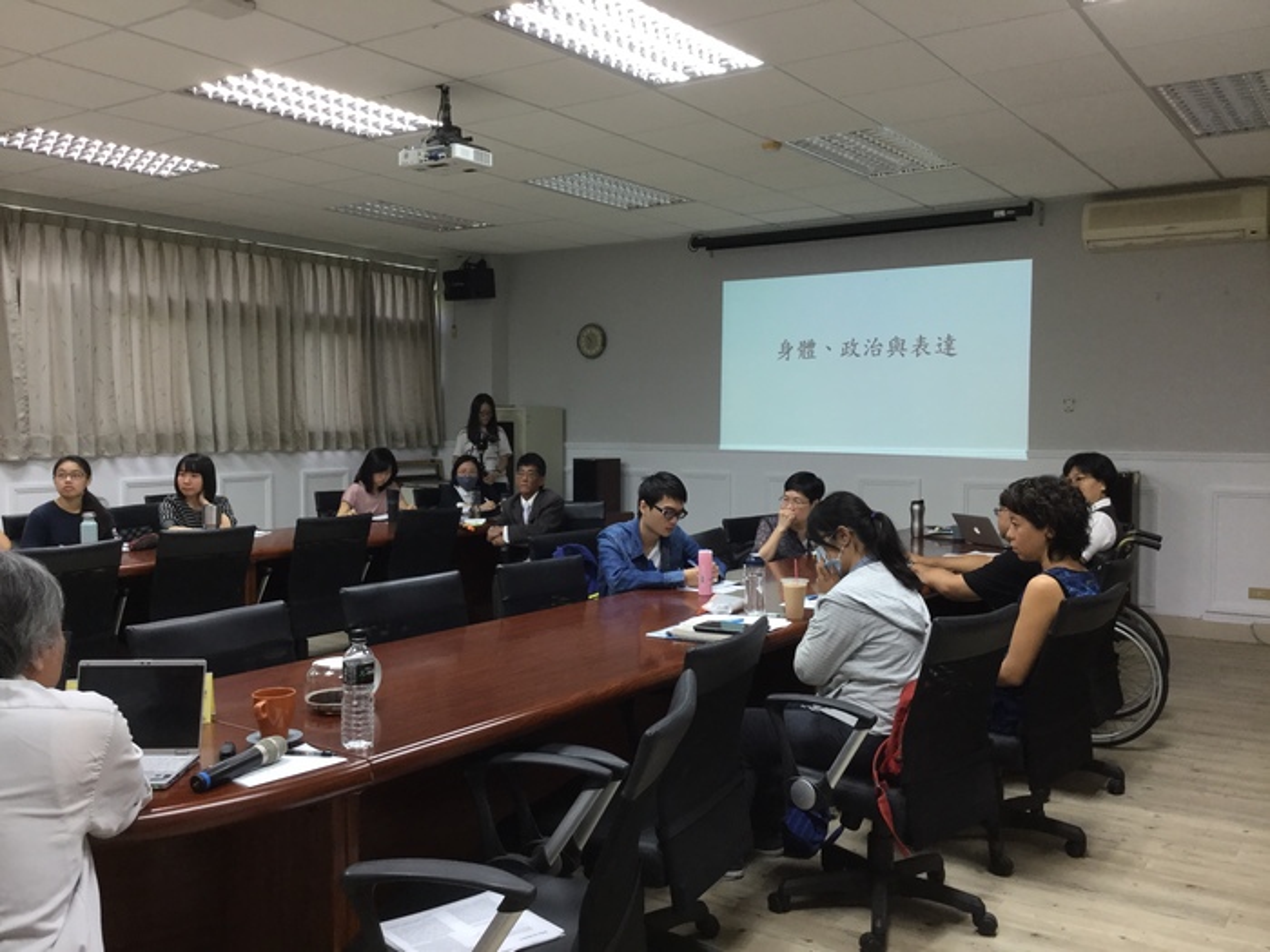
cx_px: 635
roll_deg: -0.8
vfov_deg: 45.4
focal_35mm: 31
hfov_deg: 58.4
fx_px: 1137
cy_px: 476
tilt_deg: -2.3
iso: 50
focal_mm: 3.3
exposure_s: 1/30
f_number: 2.4
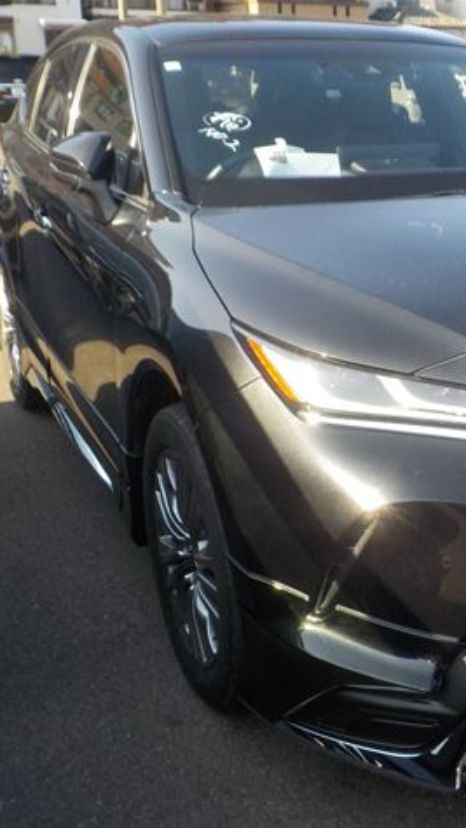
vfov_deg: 46.4
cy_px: 411
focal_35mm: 44
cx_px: 468
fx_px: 967
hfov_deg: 25.7
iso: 125
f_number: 3.3
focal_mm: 4.1
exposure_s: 1/320
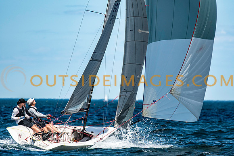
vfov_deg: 3.1
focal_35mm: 450
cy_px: 78
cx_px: 117
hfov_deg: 4.6
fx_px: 2926
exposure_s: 1/5000
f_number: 5
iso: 500
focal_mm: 300
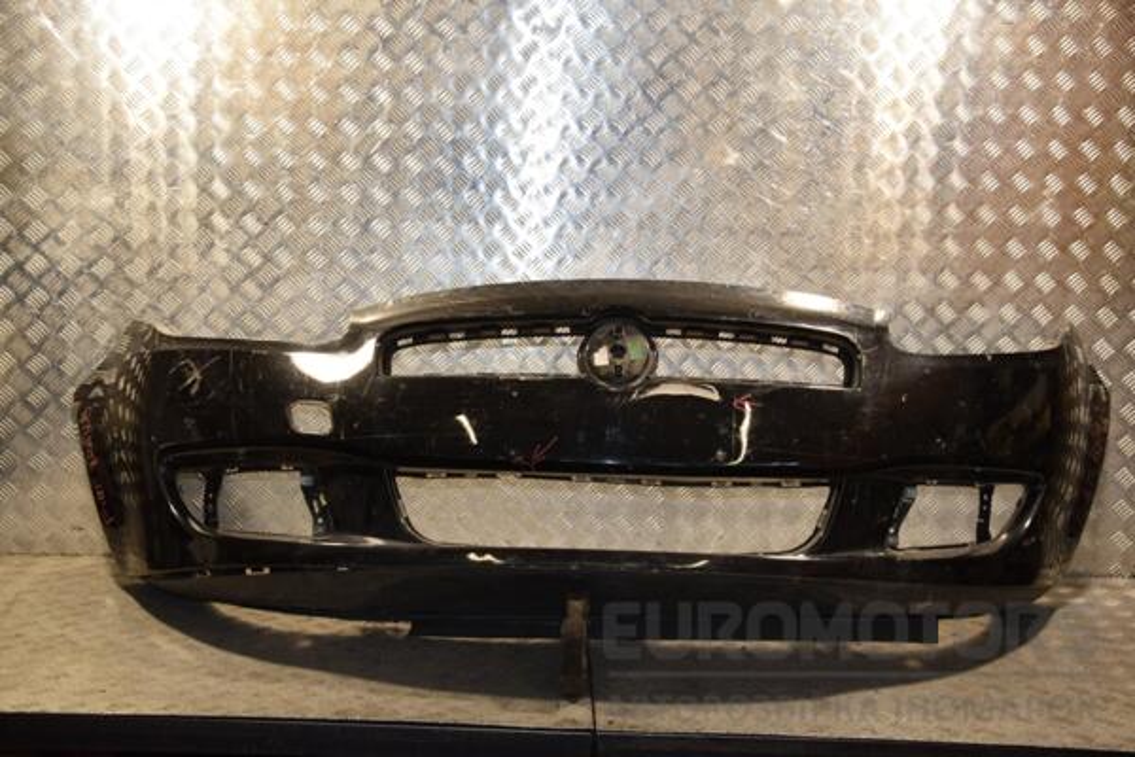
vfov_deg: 28.1
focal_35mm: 48
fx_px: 1513
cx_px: 568
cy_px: 378
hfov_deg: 41.1
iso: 800
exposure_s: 1/200
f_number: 7.1
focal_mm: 32
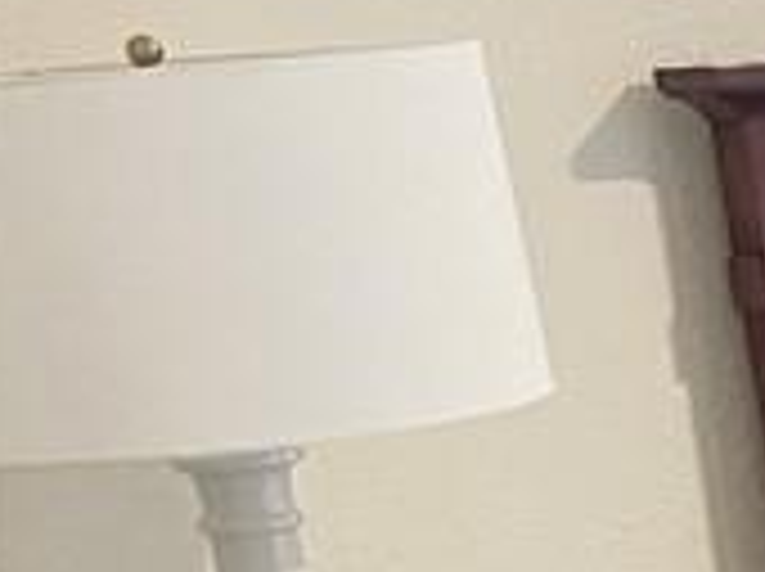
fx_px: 3465
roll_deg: +2.3
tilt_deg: -17.0
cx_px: 2277
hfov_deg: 9.7
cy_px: 1013
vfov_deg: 9.0
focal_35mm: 157
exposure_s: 1/40
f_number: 1.6
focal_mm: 4.2
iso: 400
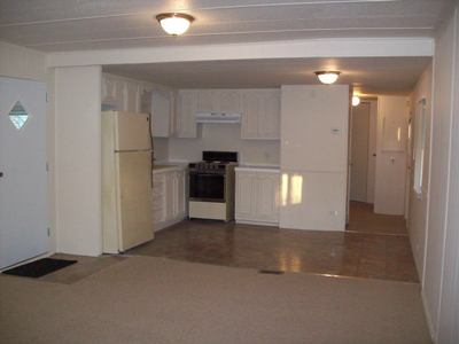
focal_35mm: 36
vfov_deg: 39.7
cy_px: 172
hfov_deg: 51.4
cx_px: 230
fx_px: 477
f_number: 2.7
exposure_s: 1/64
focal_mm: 6
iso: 200
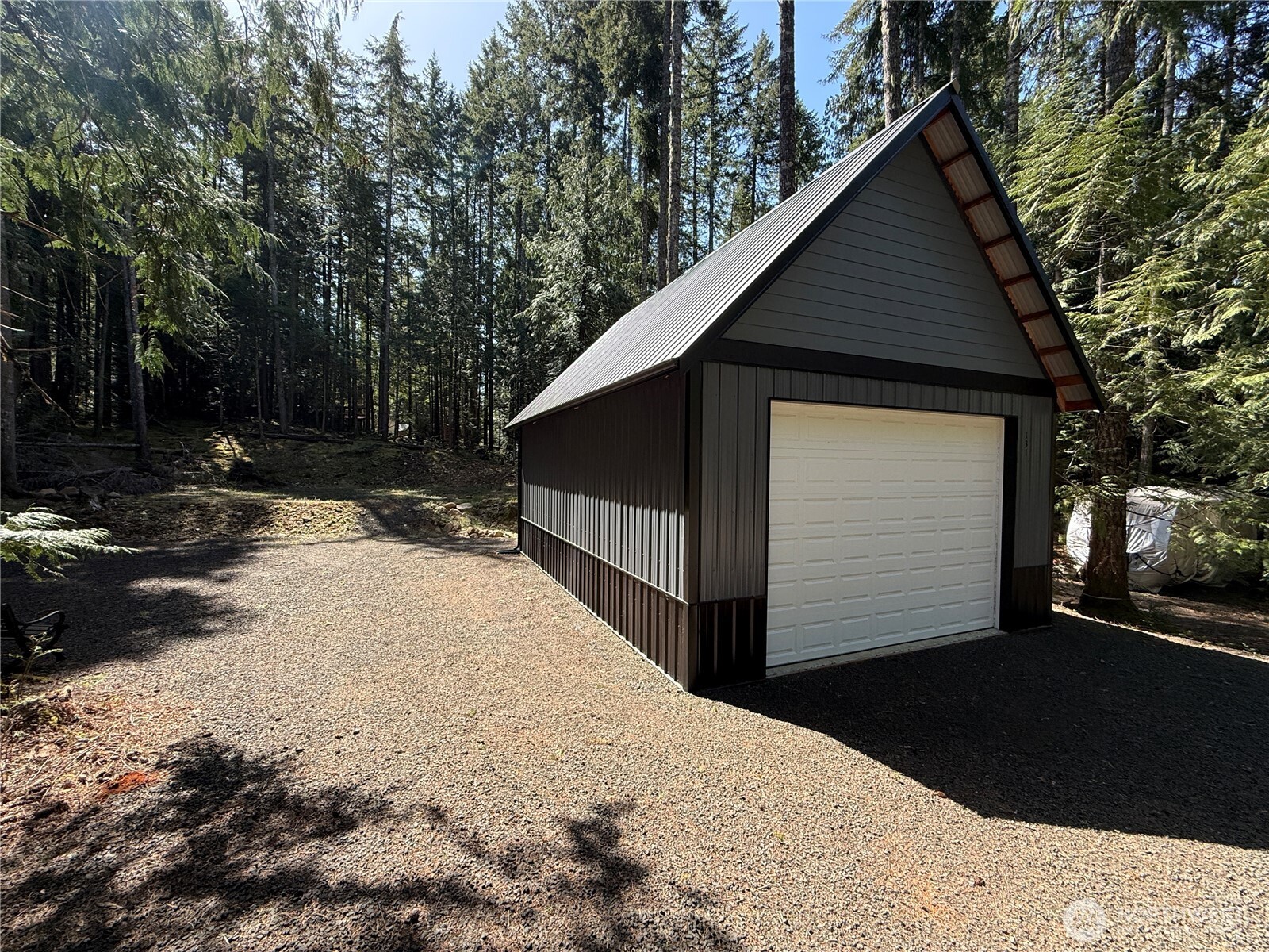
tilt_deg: -0.2
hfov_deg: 102.1
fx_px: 513
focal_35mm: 14
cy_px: 476
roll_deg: -0.7
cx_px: 634
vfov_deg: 85.7
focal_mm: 2.22
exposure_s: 1/439
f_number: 2.2
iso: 64
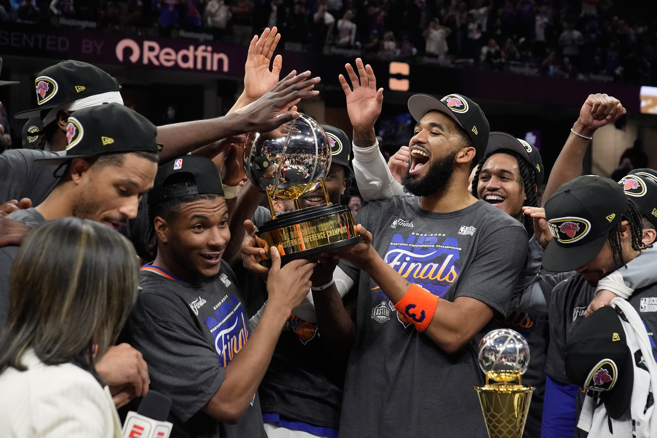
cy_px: 219
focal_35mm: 70
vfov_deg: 19.5
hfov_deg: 28.8
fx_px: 1277
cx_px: 328
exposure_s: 1/500
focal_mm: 70
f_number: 5.6
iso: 4000
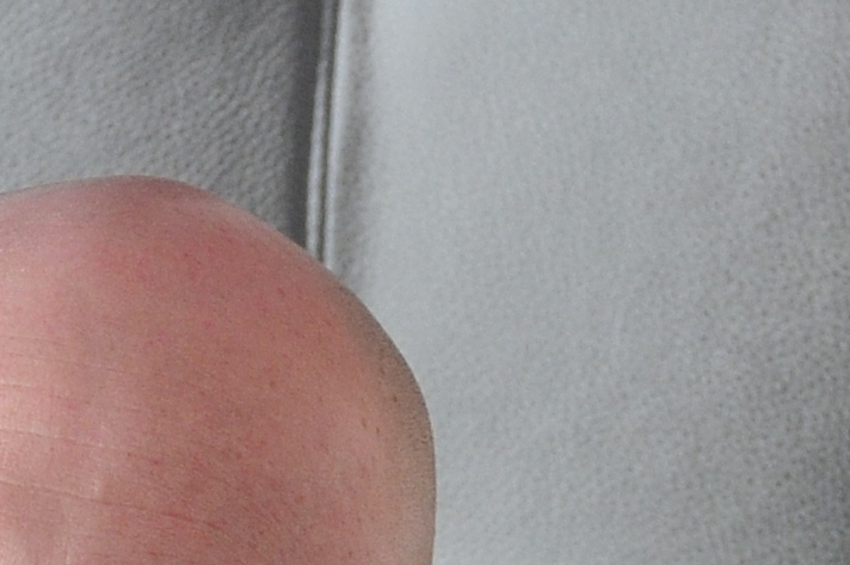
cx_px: 307
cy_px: 1347
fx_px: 6391
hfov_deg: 7.6
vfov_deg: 4.9
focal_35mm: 271
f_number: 3.2
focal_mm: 30
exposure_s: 1/60
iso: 400
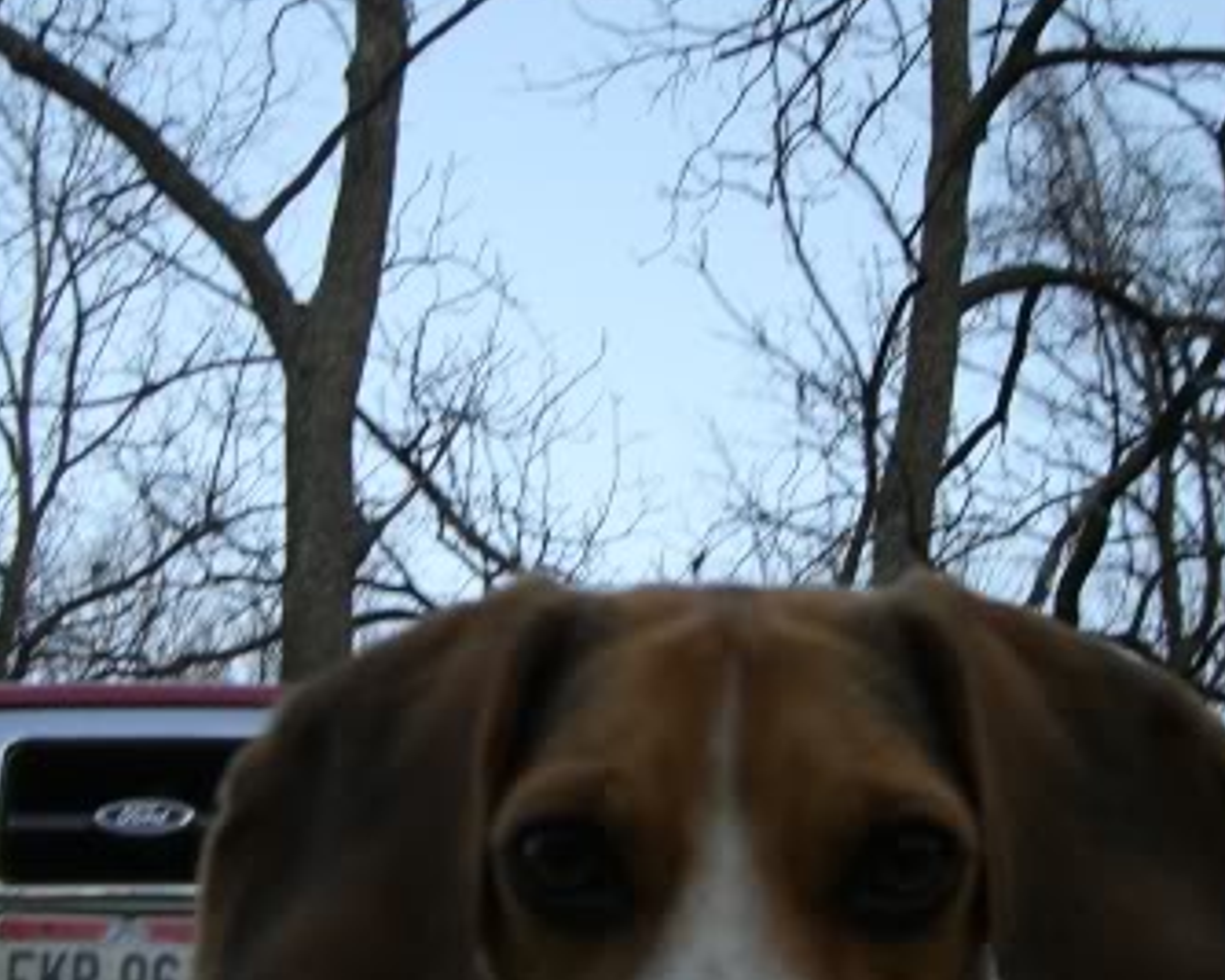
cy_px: 591
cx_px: 693
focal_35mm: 71
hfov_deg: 26.8
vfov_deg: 21.5
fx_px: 2573
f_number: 2.7
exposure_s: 1/125
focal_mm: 6.2
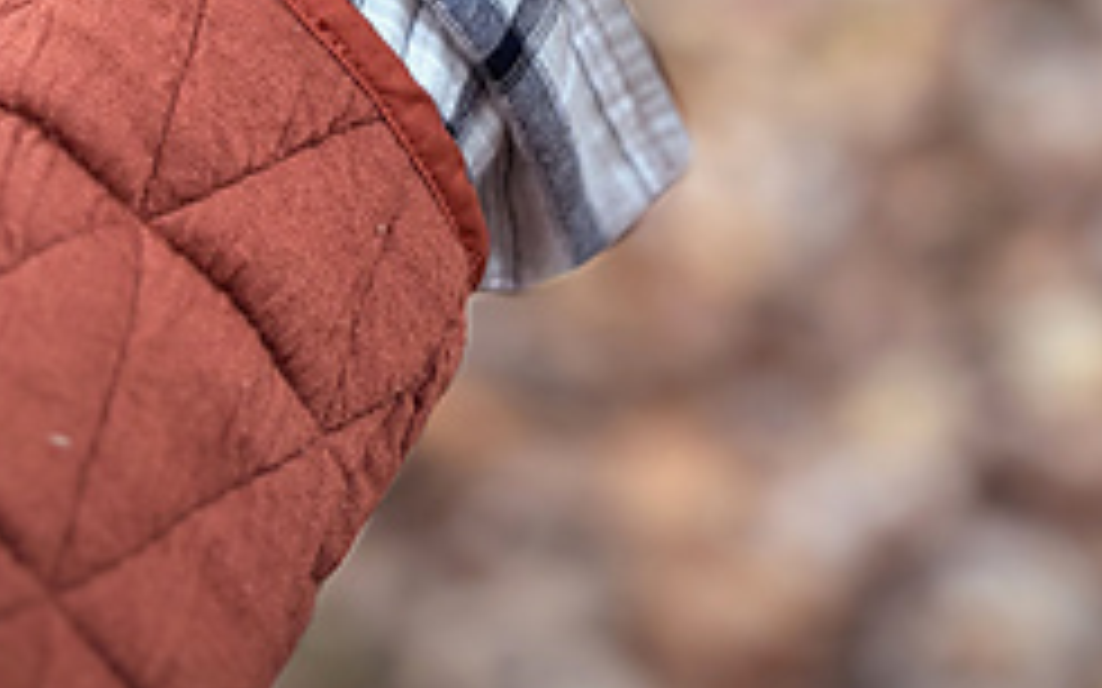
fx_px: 2162
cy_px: -724
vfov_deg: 14.6
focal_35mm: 72
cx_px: 760
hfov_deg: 28.4
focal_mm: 5.96
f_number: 1.6
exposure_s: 1/171
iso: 50
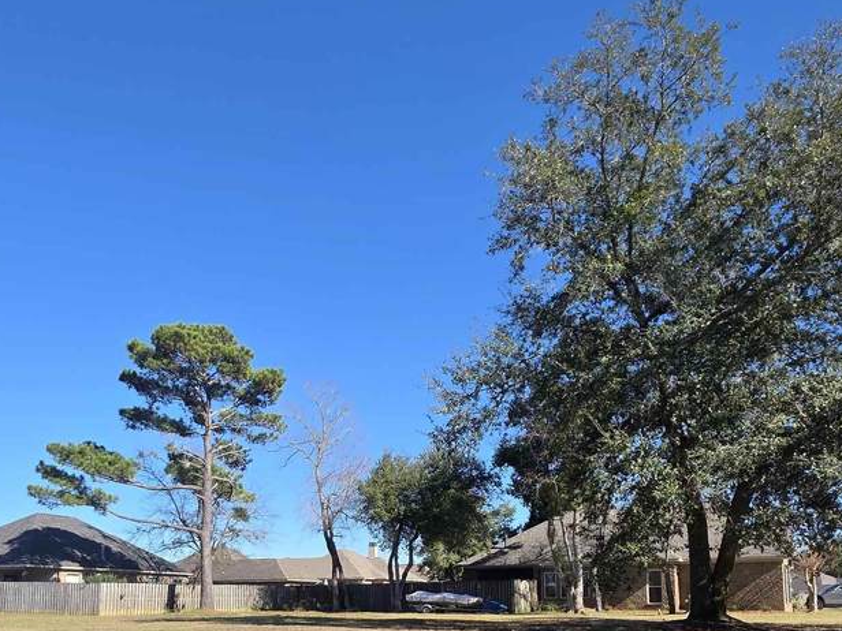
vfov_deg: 47.6
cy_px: 533
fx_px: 657
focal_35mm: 27
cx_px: 399
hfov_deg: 65.3
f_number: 1.9
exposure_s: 1/1176
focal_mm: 2.2
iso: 40
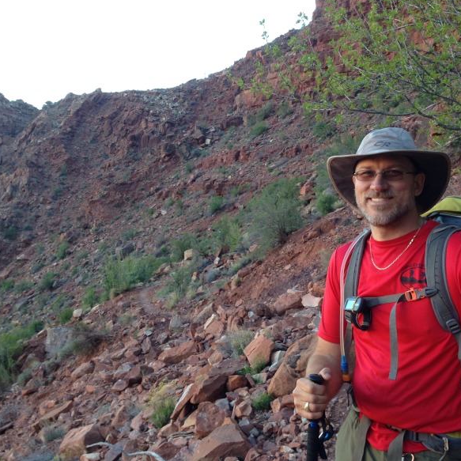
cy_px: 225
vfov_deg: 41.9
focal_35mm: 40
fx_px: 603
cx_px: 225
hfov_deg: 41.9
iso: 64
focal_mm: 4.12
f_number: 2.4
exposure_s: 1/120
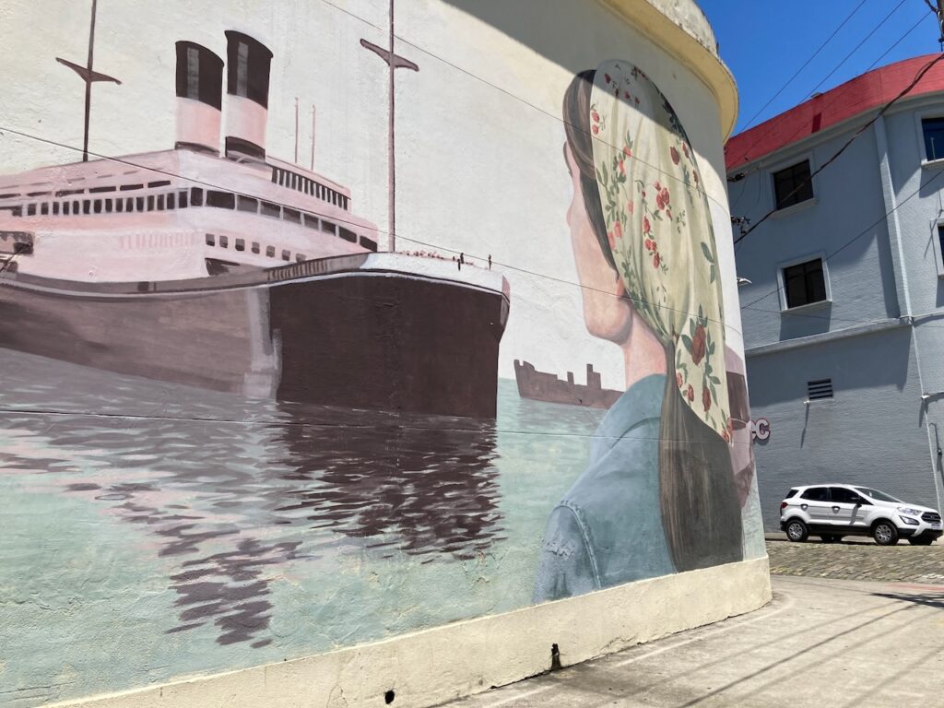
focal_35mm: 28
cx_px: 472
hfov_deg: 63.4
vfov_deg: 49.7
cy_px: 354
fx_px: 764
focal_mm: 3.99
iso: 20
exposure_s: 1/3003
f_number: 1.8
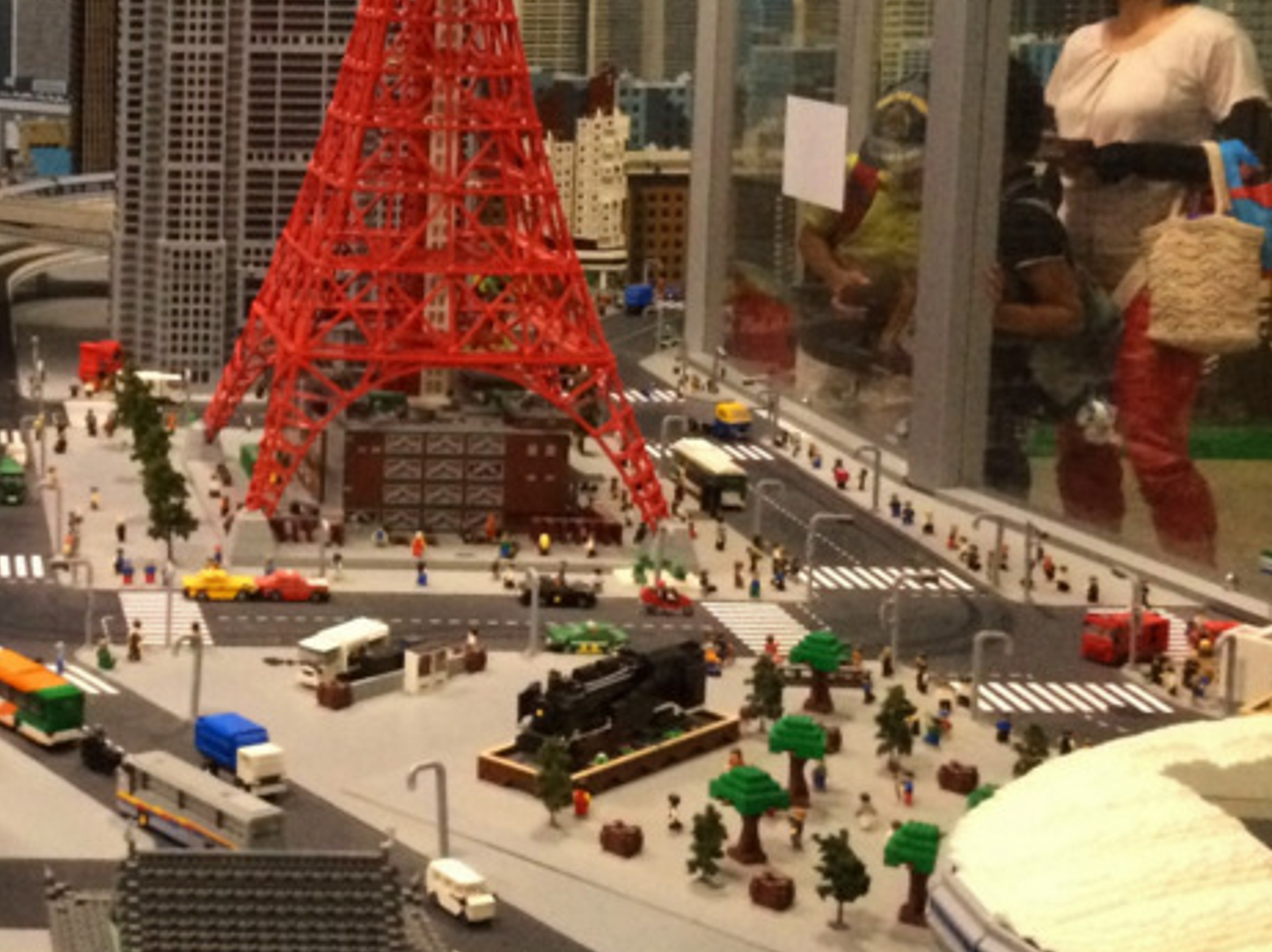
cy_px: 176
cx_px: -63
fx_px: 2387
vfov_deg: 22.2
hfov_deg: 27.7
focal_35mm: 65
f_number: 2.2
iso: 320
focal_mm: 4.12
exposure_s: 1/15
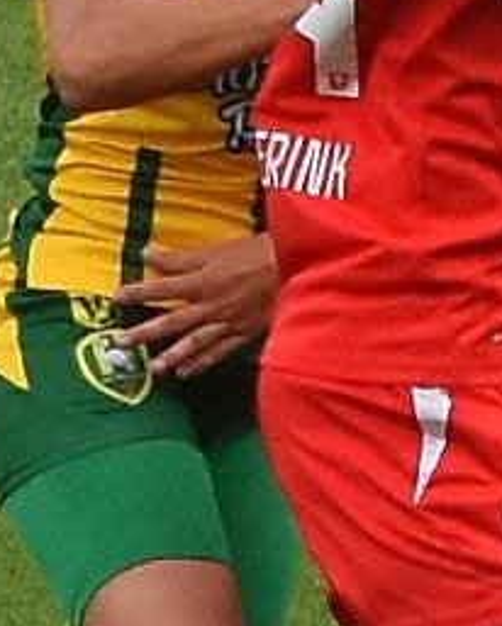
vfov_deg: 1.9
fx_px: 19106
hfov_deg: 1.5
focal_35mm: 1030
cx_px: -539
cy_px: 5
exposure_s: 1/1600
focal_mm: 98
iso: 640
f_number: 3.5
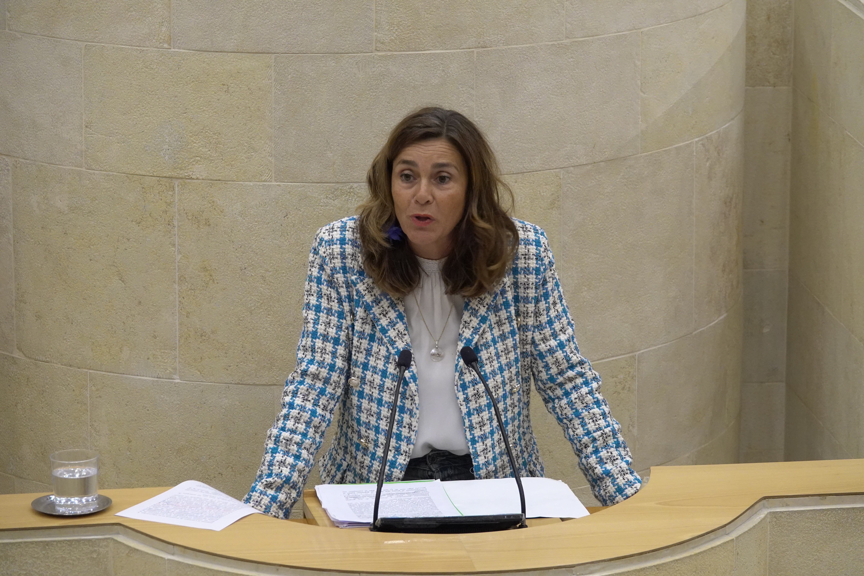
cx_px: 432
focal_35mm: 177
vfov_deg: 7.8
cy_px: 288
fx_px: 4248
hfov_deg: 11.6
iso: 1250
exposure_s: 1/80
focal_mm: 64.84
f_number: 4
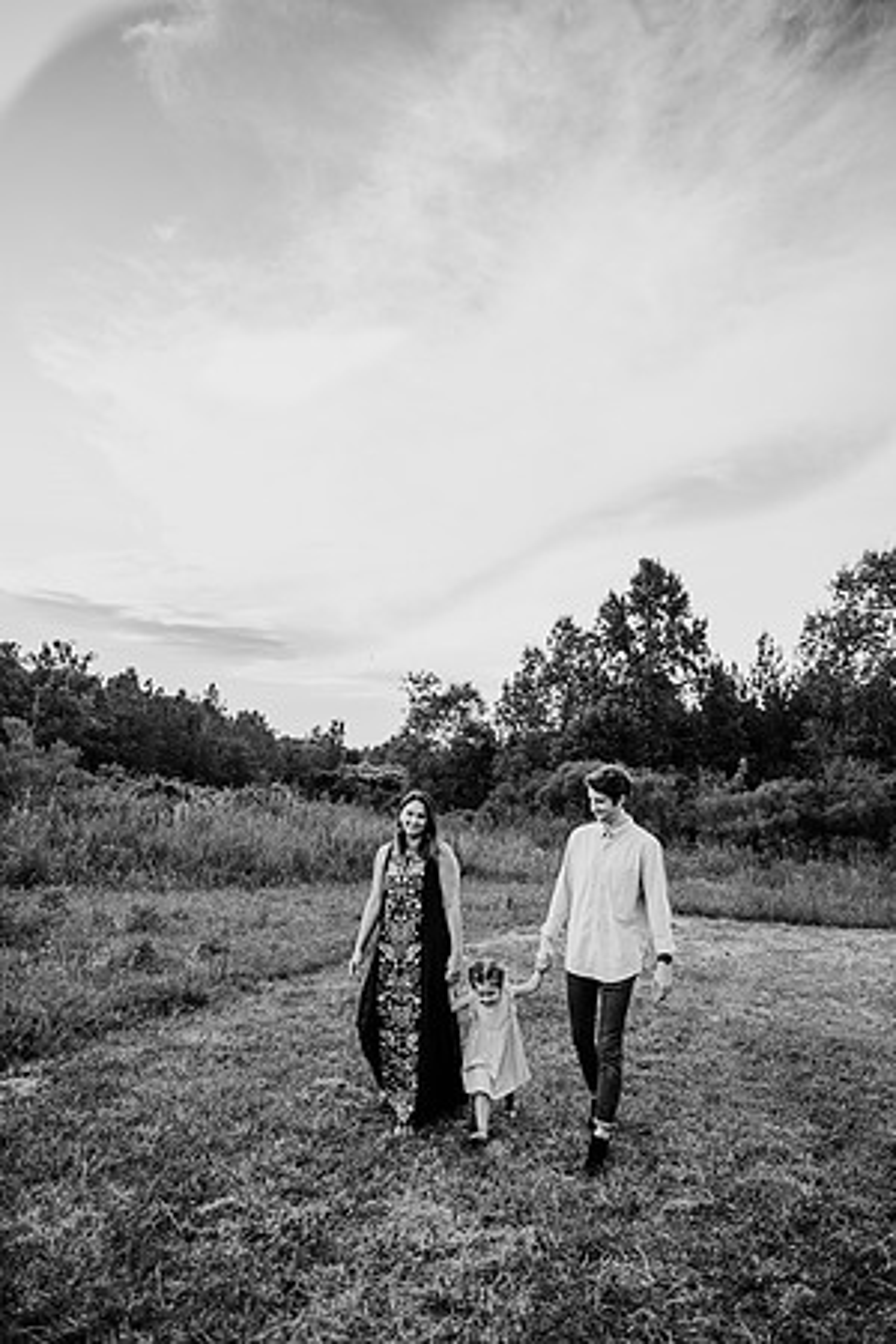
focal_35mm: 24
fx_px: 896
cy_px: 672
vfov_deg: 73.7
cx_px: 448
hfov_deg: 53.1
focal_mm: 24
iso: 160
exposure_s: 1/500
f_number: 2.8
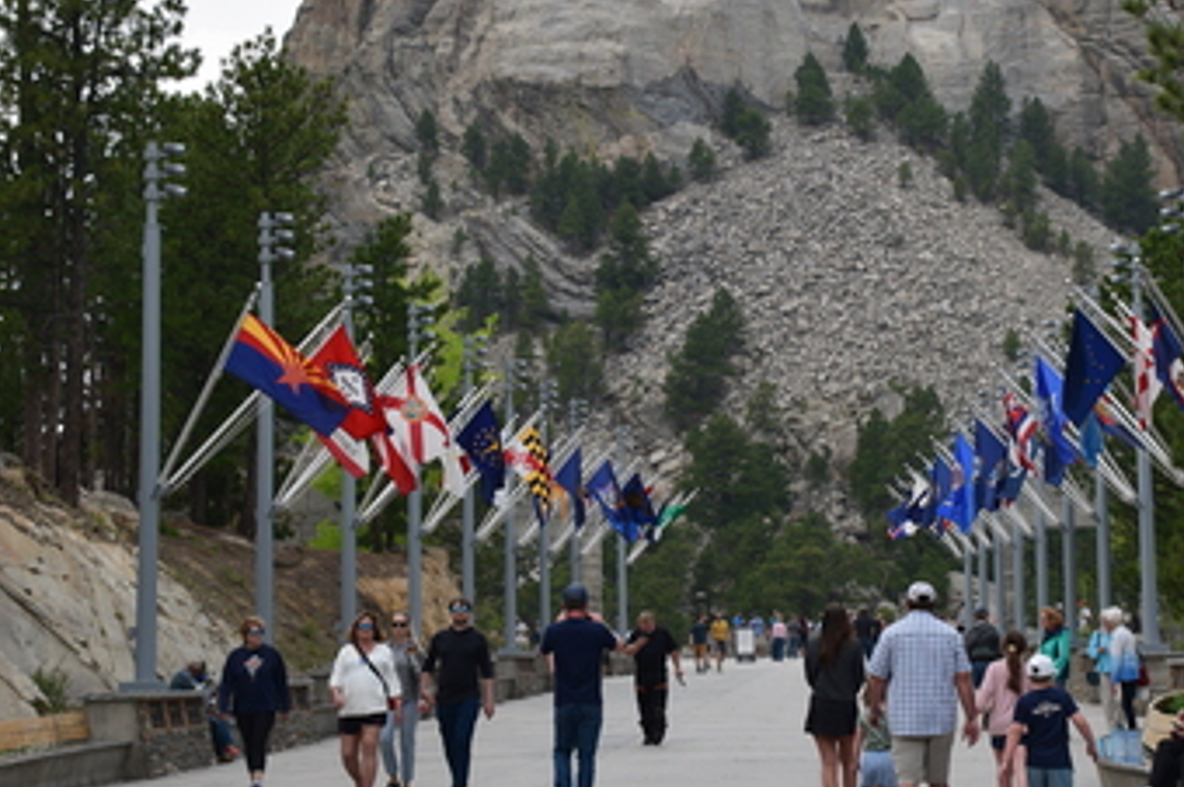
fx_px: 3089
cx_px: 756
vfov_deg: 14.5
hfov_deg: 21.6
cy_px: 256
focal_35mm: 94
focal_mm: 38
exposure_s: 1/250
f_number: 10
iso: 400
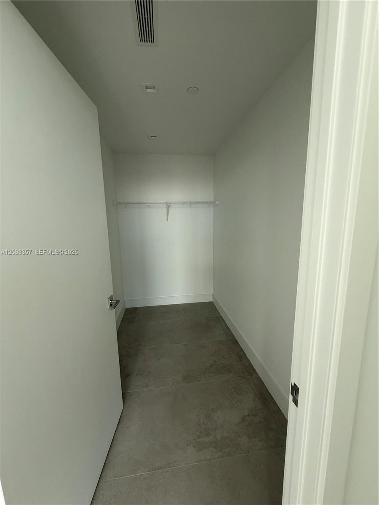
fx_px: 204
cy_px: 252
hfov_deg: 85.7
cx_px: 190
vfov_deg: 102.1
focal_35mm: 14
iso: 250
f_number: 2.2
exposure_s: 1/121
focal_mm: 2.22
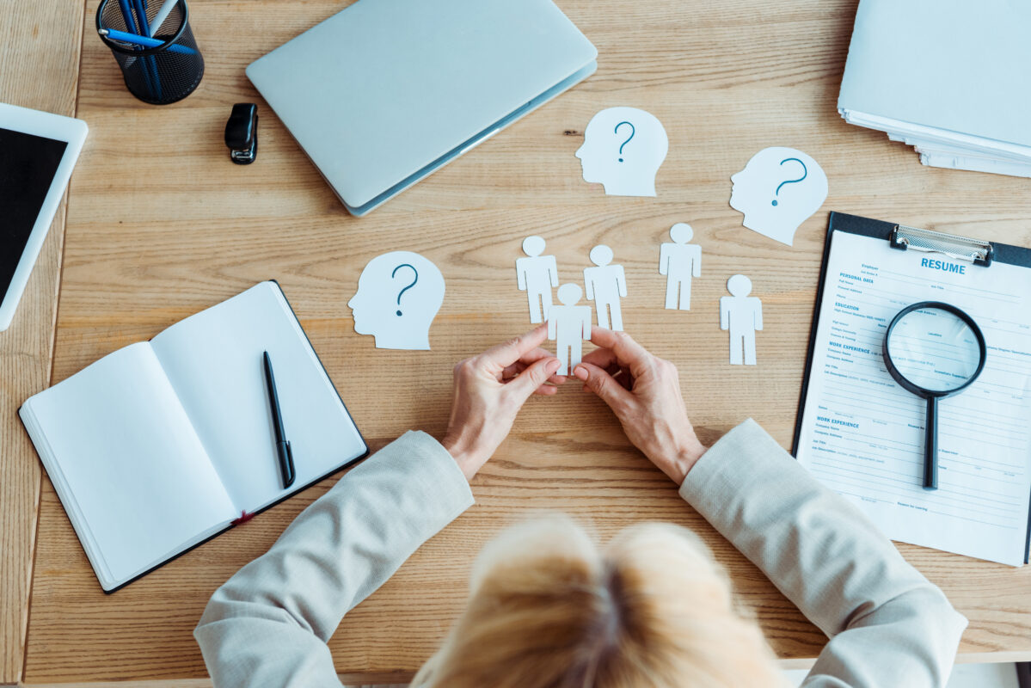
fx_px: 1432
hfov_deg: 39.6
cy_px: 344
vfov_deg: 27.0
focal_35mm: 50
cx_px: 516
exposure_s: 1/160
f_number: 4
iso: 320
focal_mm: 50
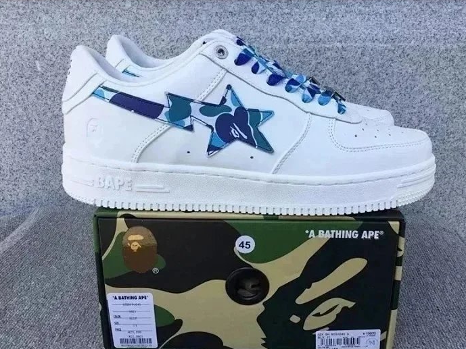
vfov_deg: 39.6
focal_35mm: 36
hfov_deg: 51.3
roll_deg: +0.7
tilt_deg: -18.5
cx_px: 245
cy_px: 188
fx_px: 485
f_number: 2.4
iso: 25
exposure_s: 1/471
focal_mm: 3.3
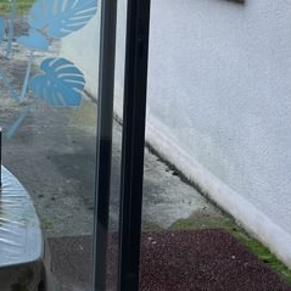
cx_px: -24
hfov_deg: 21.4
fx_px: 732
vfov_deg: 21.4
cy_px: -24
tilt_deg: -5.6
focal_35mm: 77
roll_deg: -1.9
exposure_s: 1/209
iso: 40
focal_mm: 5.1
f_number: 1.6
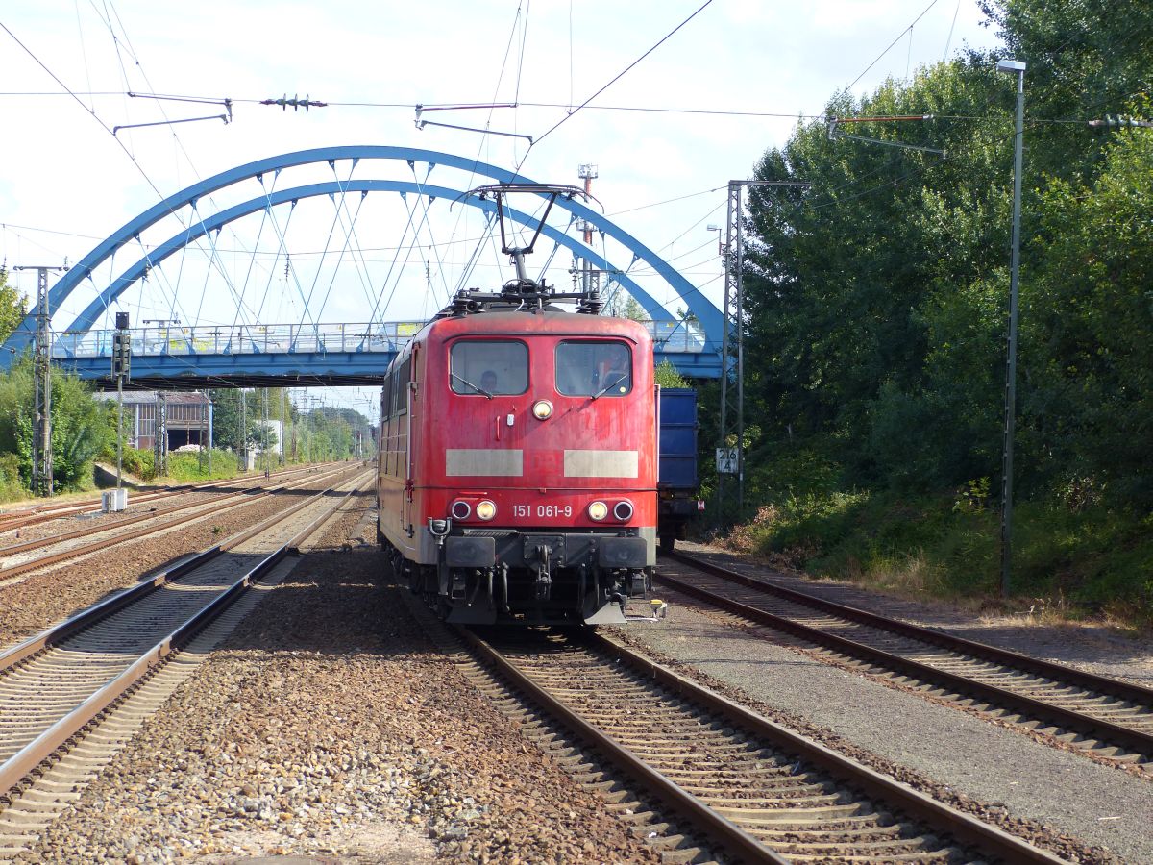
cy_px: 432
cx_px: 576
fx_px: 3131
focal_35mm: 94
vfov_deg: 15.7
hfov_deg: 20.9
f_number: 3.2
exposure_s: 1/640
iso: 100
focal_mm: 16.9
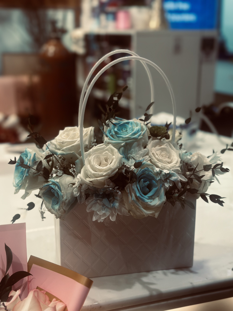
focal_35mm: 48
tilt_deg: -15.6
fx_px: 431
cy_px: 156
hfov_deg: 30.3
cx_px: 116
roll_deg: -1.0
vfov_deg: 39.7
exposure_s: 1/192
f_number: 1.78
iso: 80
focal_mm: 6.86
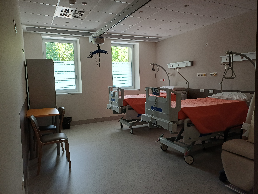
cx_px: 129
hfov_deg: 69.4
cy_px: 97
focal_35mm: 25
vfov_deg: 54.9
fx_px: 186
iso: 125
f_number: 1.8
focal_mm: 4.65
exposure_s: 1/50
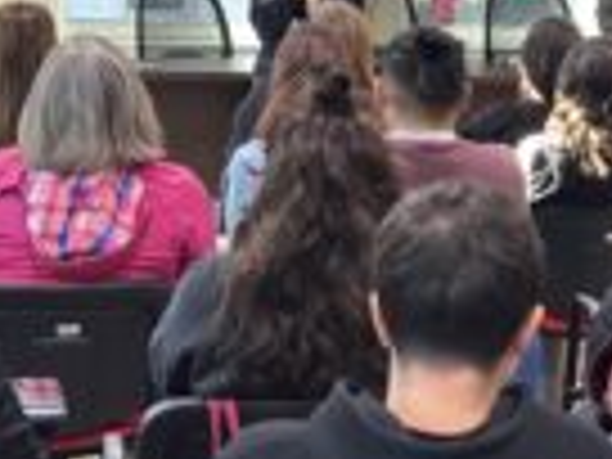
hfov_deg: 13.6
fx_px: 2493
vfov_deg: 10.5
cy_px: 122
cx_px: 742
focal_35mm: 141
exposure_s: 1/50
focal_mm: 6.86
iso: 160
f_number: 1.78
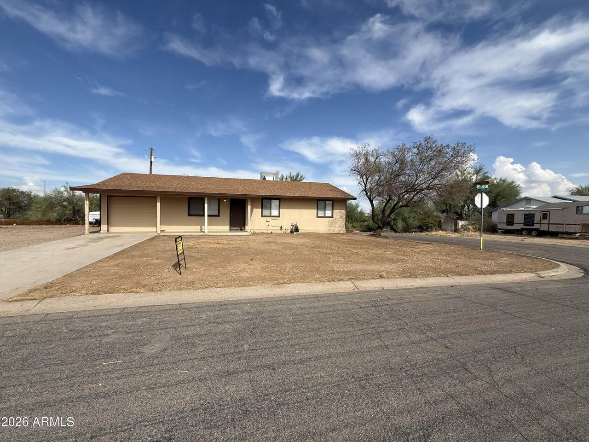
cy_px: 221
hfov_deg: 102.1
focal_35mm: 14
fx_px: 238
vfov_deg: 85.7
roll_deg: -0.4
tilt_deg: -2.1
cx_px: 294
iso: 50
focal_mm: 2.22
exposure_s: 1/2717
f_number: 2.2
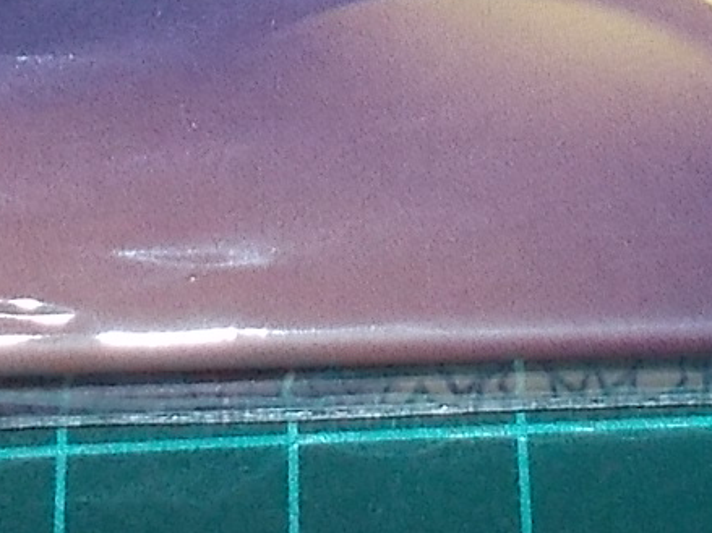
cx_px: 537
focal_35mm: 150
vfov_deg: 9.2
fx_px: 3084
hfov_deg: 13.1
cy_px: -574
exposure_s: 1/30
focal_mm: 4.1
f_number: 3.3
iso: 200
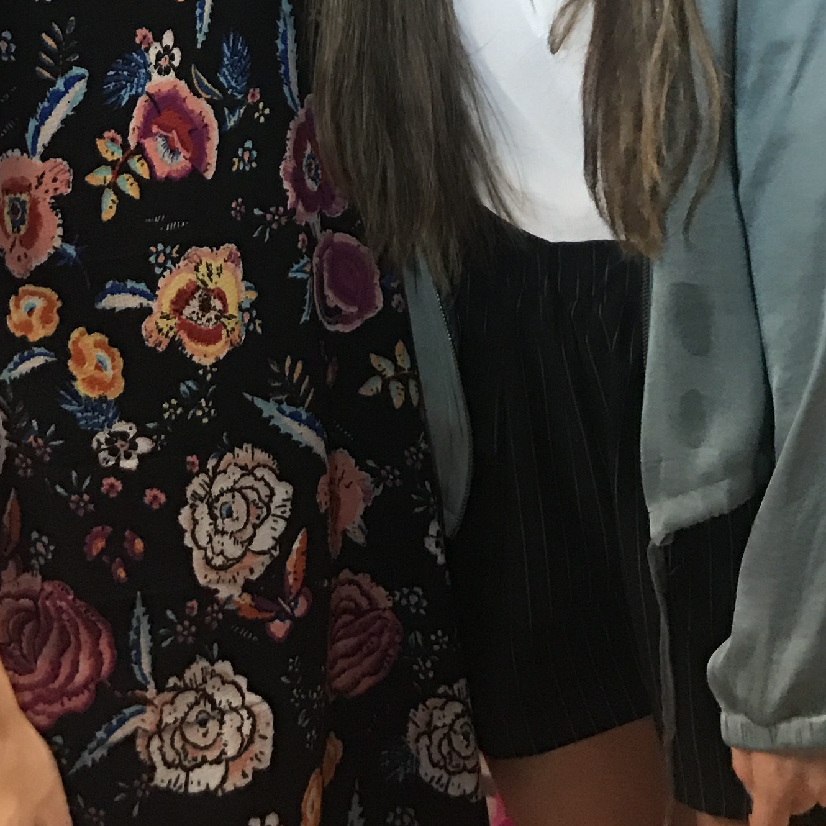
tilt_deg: -4.3
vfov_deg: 21.0
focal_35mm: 75
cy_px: -238
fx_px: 2025
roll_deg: +5.4
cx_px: 443
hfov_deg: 23.1
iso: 50
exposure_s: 1/15
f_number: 1.8
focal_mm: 3.99
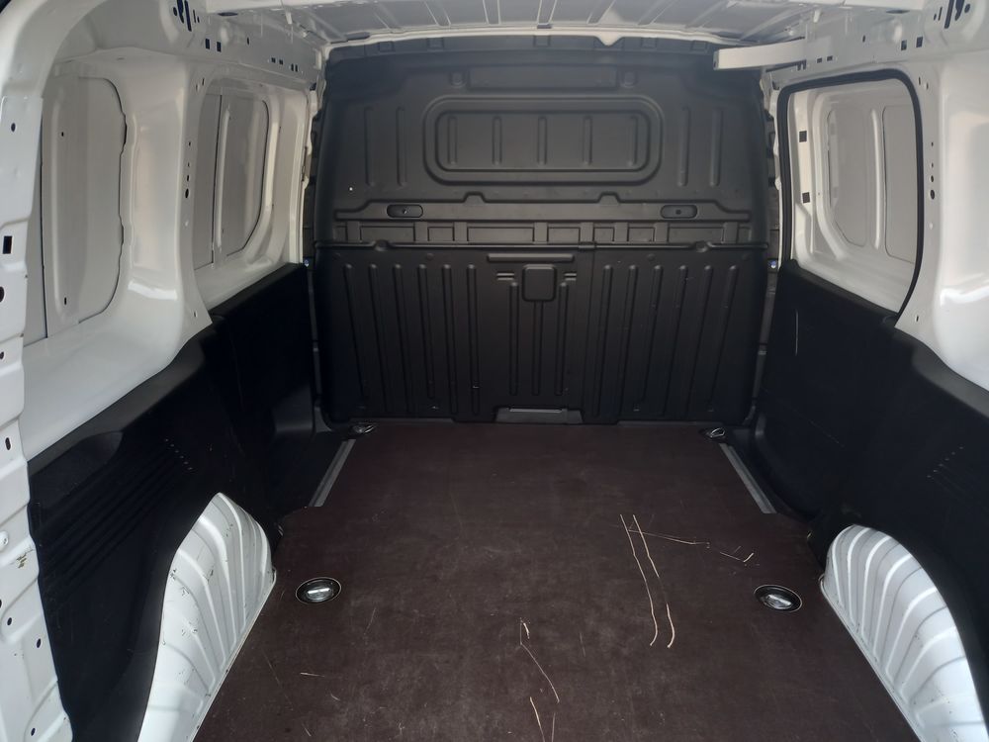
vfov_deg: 54.9
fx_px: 714
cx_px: 494
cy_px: 371
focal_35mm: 25
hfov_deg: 69.4
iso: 50
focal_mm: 4.6
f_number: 2
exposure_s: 1/60
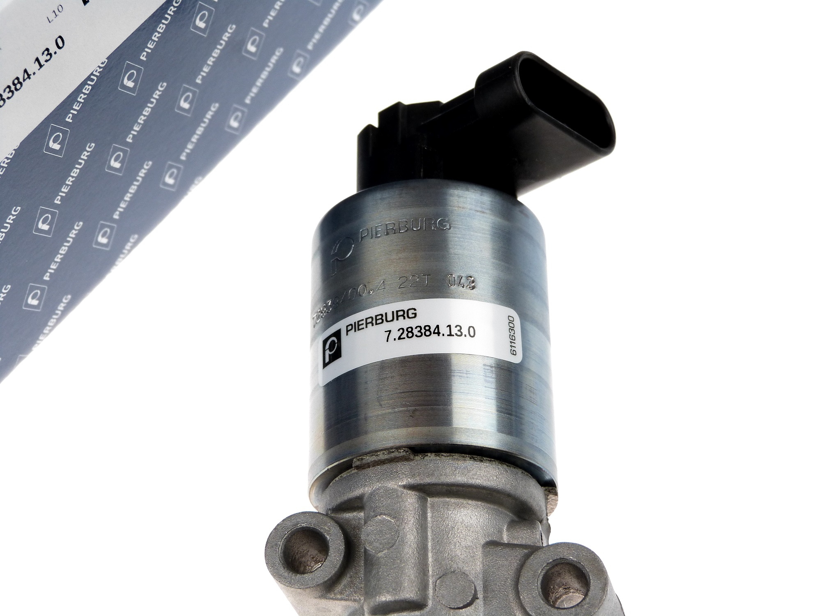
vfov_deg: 19.1
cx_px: 410
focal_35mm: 77
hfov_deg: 25.3
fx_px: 1826
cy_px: 308
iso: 100
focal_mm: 13.8
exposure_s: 1/100
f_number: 3.3
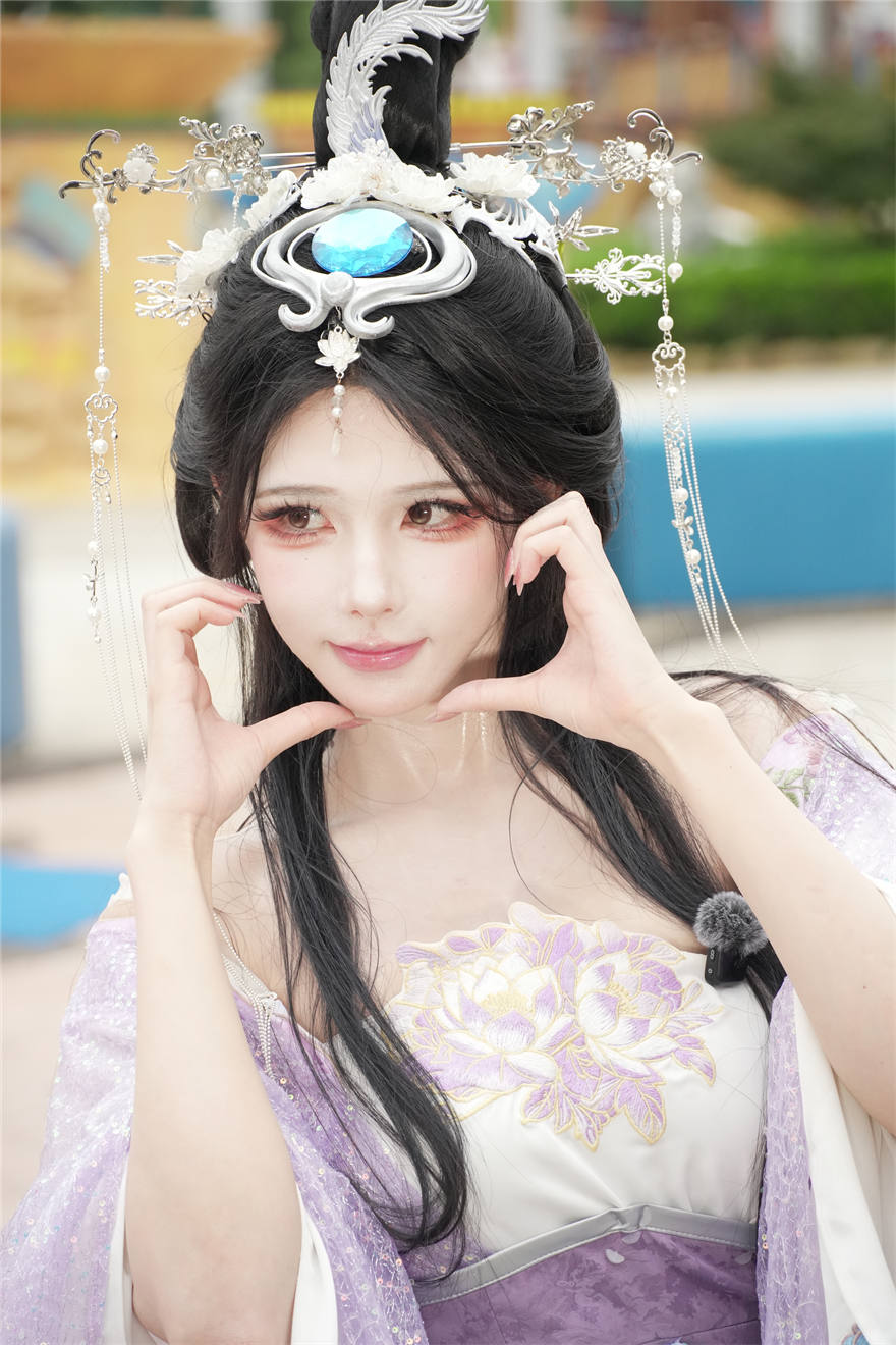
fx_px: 5163
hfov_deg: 9.9
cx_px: 448
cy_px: 672
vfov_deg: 14.8
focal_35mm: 138
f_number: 7.1
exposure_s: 1/4000
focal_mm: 138.3
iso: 3200
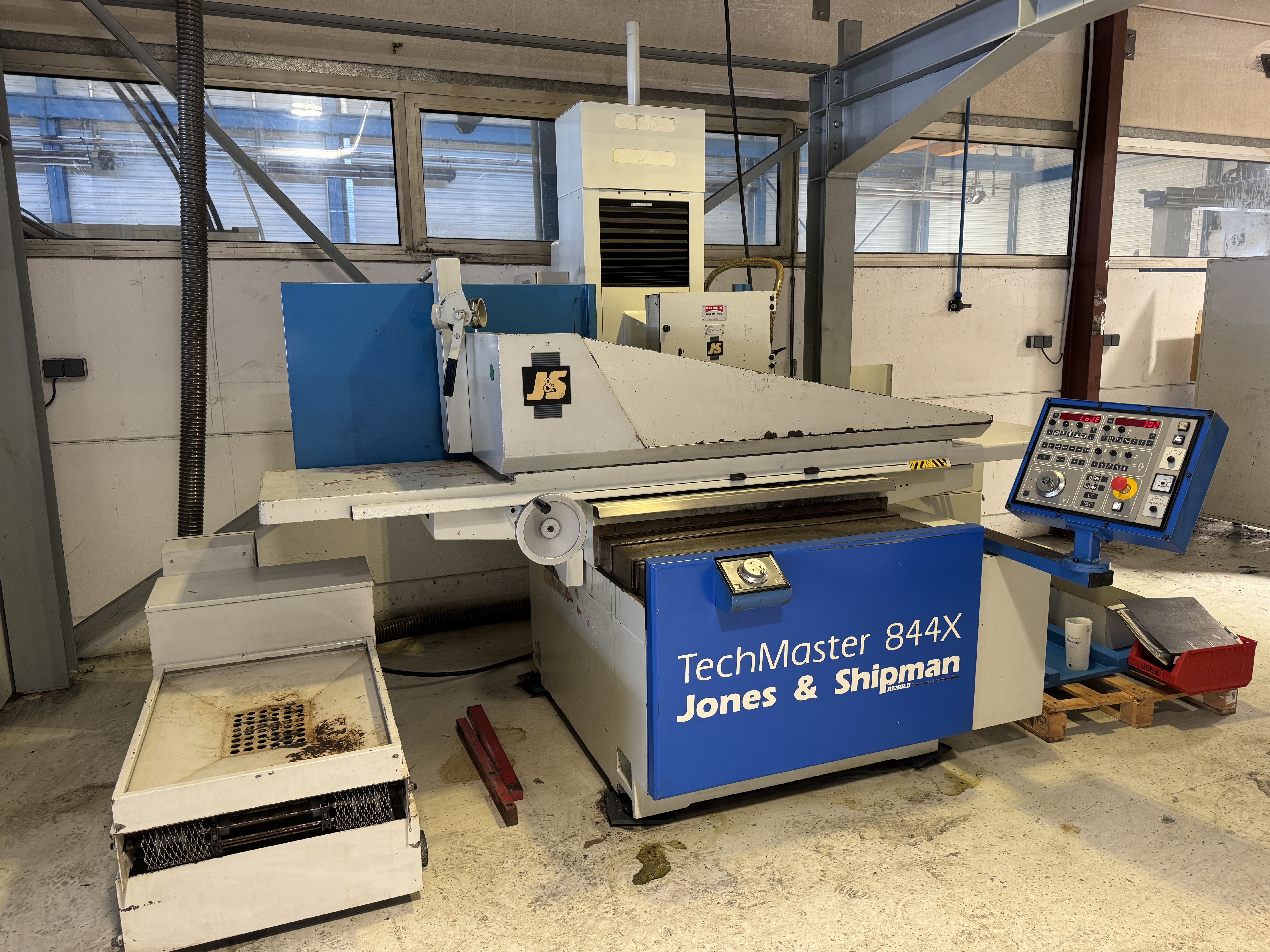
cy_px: 476
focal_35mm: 24
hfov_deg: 71.6
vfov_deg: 56.8
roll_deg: +1.1
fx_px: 881
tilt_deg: -9.2
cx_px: 635
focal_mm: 6.76
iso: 200
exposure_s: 1/100
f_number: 1.78
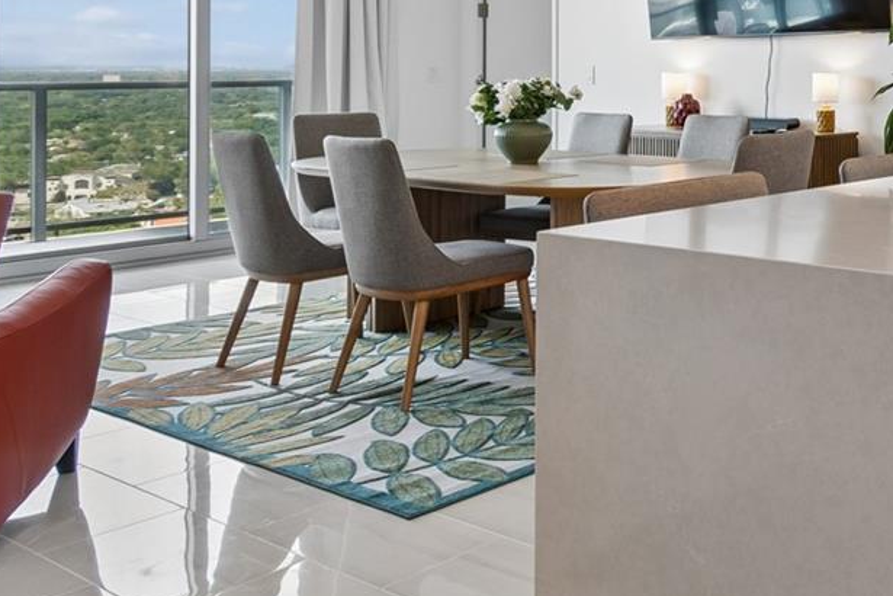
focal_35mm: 39
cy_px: -4
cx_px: 1038
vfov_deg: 31.5
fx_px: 967
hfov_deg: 38.5
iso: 100
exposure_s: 1/60
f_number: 7.1
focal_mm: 10
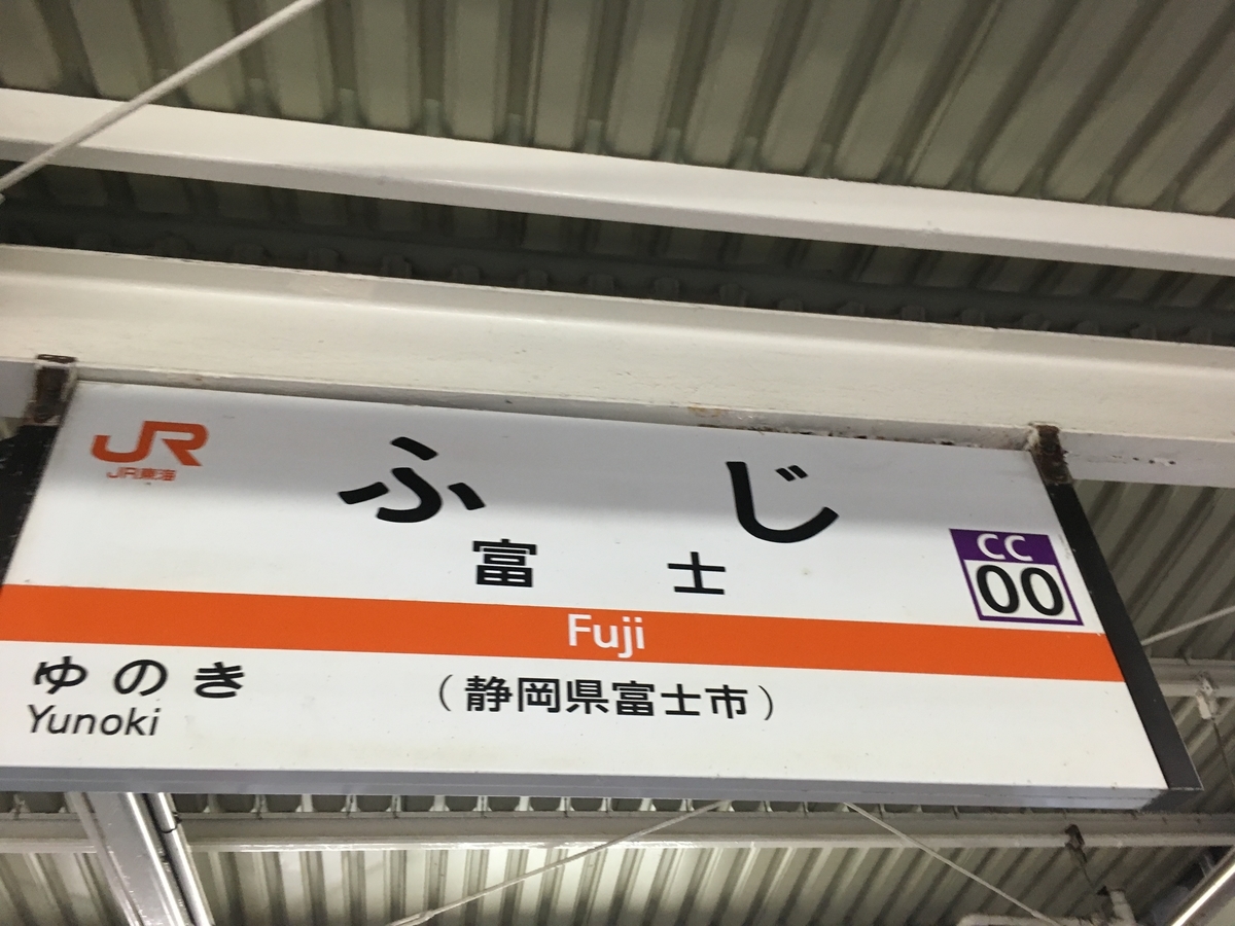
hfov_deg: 61.7
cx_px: 618
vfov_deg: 48.2
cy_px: 463
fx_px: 1035
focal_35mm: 29
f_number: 2.2
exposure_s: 1/30
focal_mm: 4.15
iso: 100
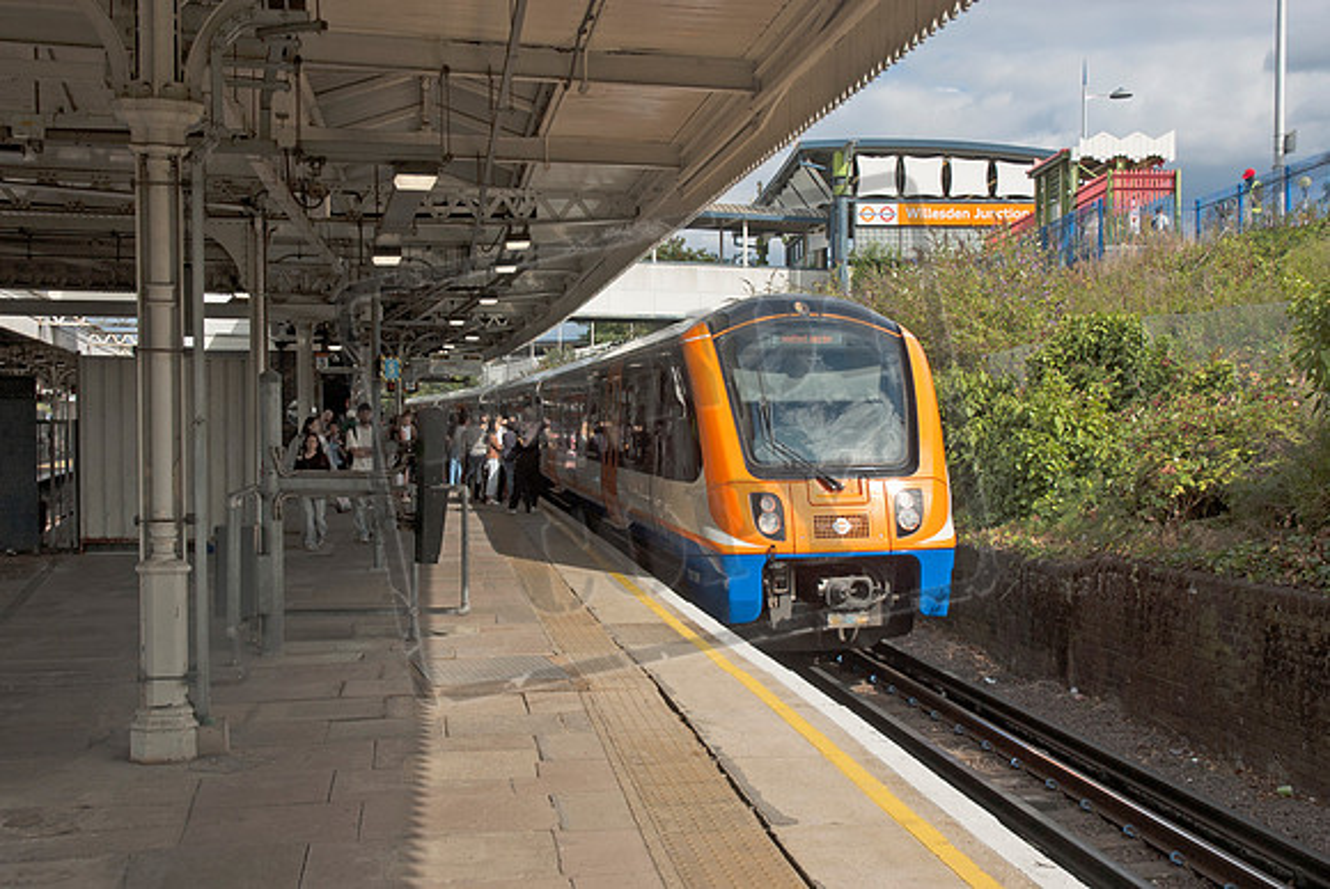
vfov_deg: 33.1
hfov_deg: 47.9
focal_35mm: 40
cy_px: 444
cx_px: 665
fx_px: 1498
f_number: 6.3
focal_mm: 27
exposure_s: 1/500
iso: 200
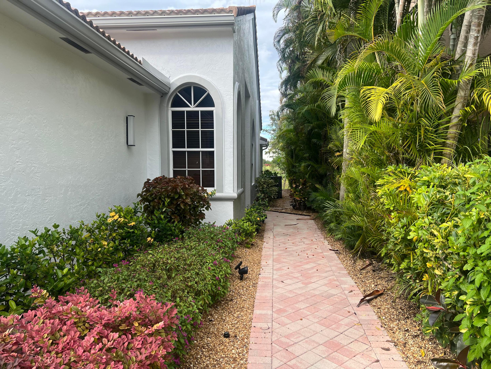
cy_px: 184
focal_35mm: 26
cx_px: 246
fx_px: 369
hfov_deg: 67.3
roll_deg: +0.4
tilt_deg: -3.5
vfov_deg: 53.1
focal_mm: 5.7
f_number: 1.5
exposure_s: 1/1079
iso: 50
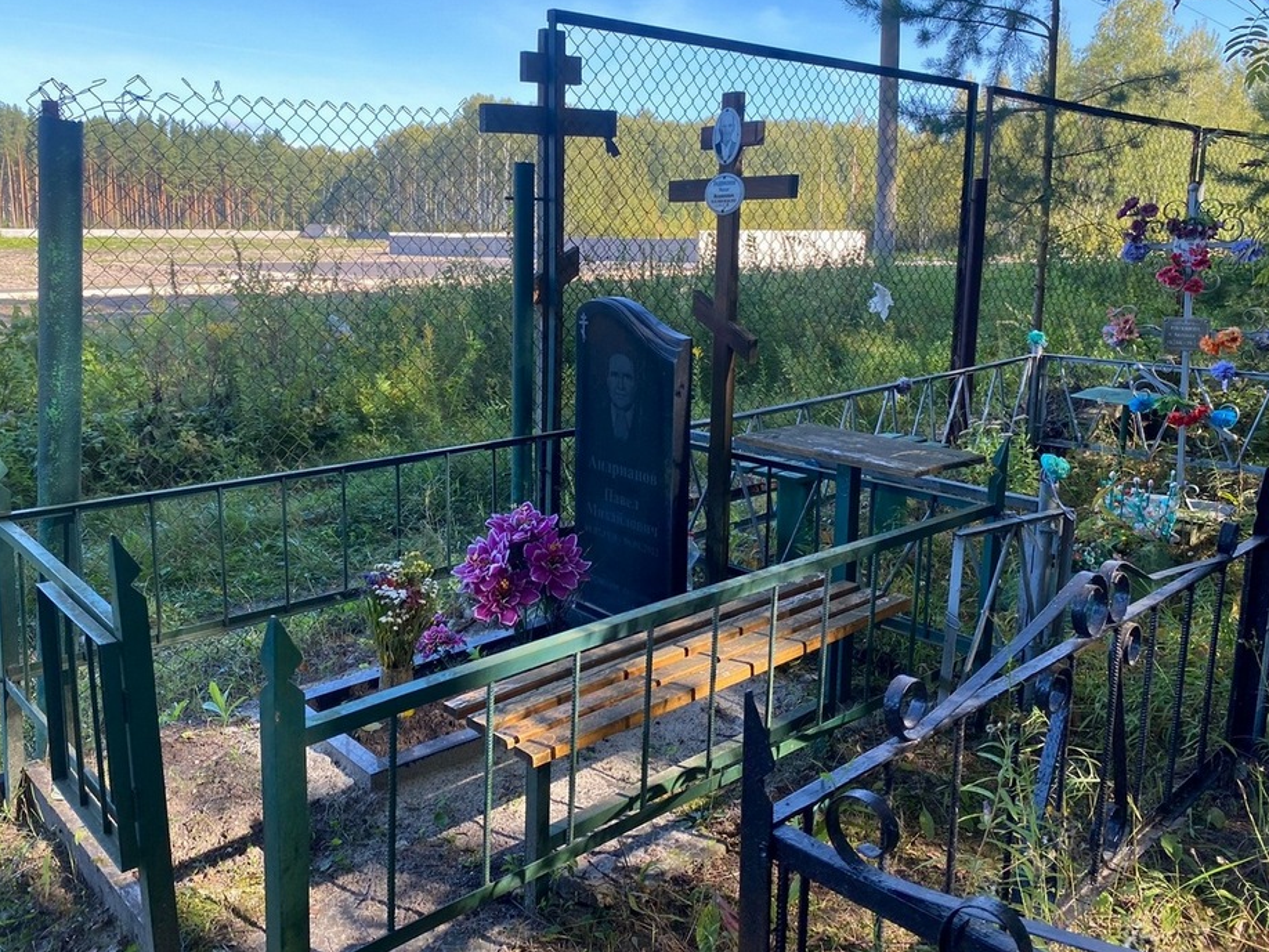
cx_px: 574
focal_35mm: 29
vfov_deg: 48.2
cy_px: 424
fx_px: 1063
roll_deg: -2.1
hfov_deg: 61.5
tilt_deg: -7.8
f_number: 1.8
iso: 32
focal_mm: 4.25
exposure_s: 1/291
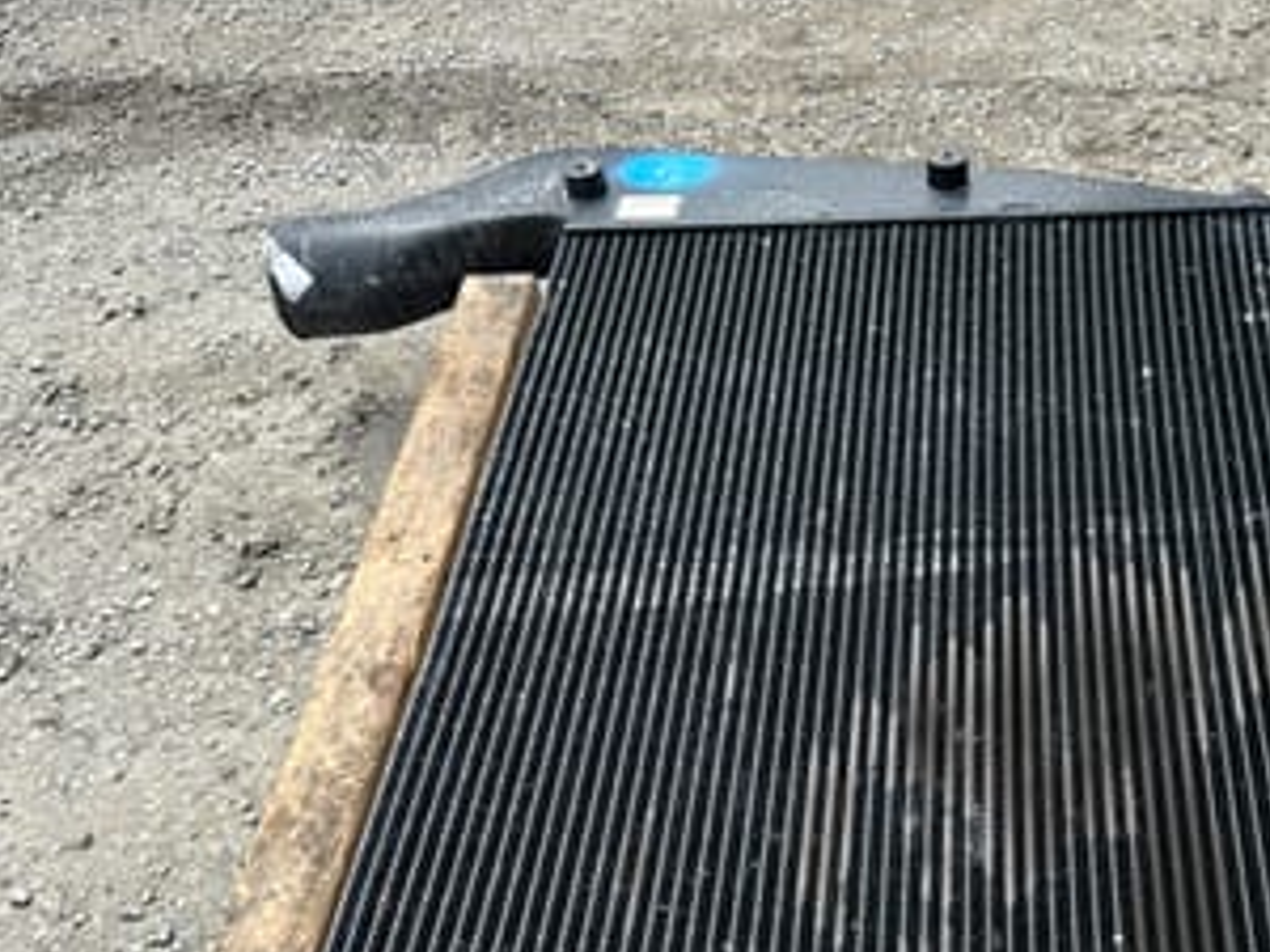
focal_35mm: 40
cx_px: 914
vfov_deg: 34.9
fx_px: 1468
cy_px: 747
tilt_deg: -47.6
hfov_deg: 45.5
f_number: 1.78
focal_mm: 6.86
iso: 80
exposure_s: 1/2967
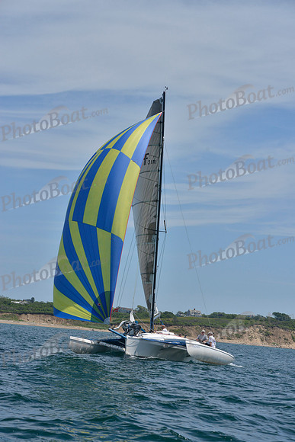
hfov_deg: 15.2
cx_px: 148
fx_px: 1106
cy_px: 221
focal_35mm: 90
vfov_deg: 22.6
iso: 400
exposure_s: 1/800
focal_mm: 90
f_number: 8
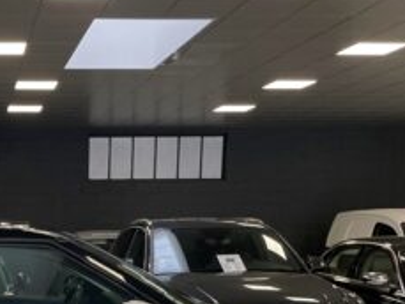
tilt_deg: -8.7
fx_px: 796
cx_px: -14
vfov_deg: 20.4
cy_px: 350
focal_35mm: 68
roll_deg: +0.3
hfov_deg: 26.8
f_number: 1.6
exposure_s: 1/121
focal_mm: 4.2
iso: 80
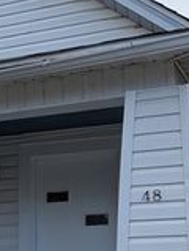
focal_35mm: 100
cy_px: 210
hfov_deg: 14.1
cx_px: -79
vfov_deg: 19.3
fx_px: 725
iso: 46
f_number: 1.85
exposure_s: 1/877
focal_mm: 6.81
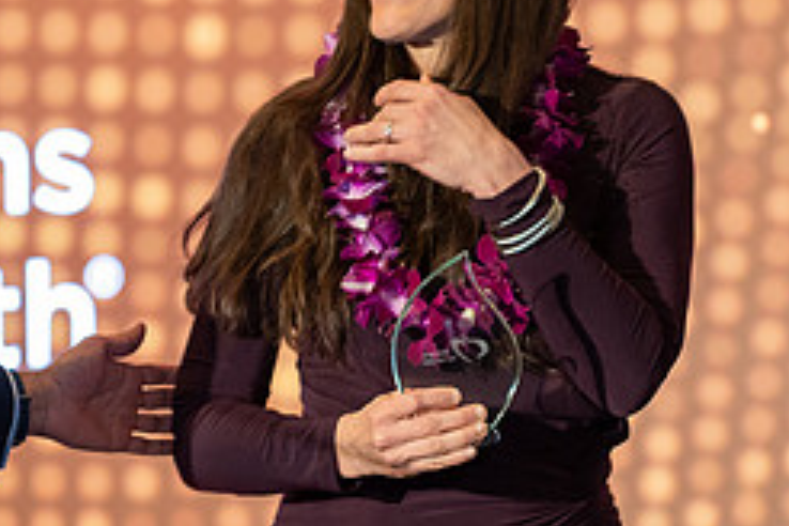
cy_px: 59
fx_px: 8065
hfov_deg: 5.6
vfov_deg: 3.7
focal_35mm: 368
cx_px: 532
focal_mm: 140
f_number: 2.8
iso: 3200
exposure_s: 1/160
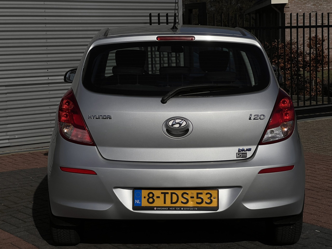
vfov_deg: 19.1
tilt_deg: -5.8
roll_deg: +2.4
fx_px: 739
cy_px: 124
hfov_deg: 25.3
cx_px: 166
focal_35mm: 77
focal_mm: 9
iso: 25
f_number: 2.8
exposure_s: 1/6494
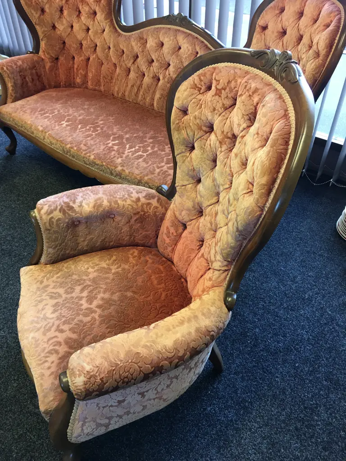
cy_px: 230
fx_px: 386
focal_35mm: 29
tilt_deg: -41.0
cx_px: 173
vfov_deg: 61.7
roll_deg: -0.4
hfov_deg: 48.2
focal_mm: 4.15
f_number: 2.2
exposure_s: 1/17
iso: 50
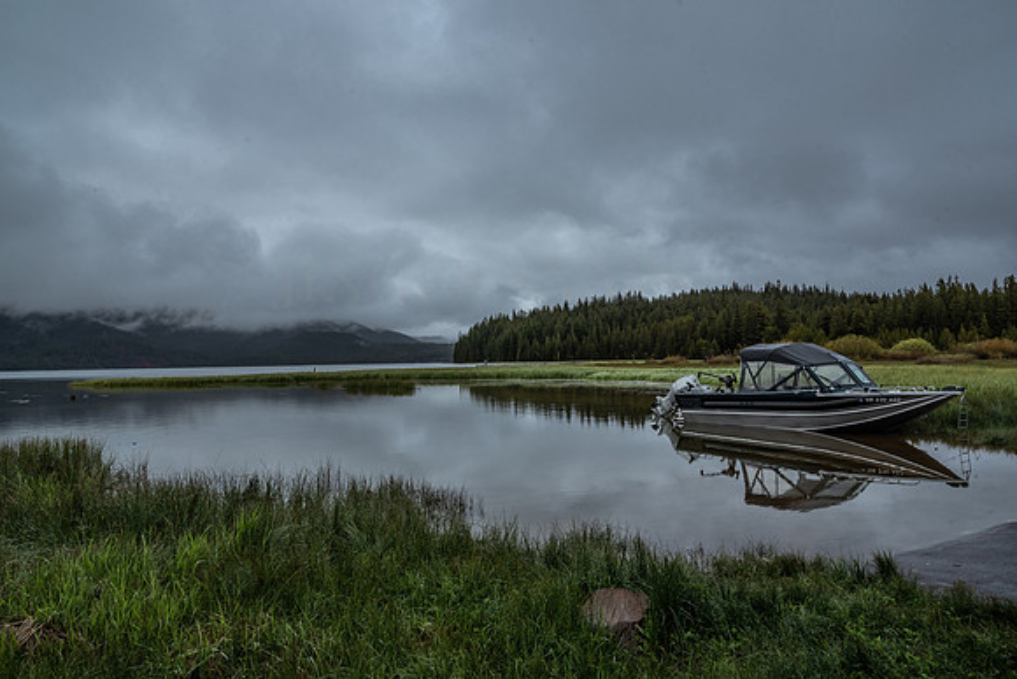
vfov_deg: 53.2
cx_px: 508
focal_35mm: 24
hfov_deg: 73.7
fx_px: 678
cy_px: 340
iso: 100
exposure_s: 1/100
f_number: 16
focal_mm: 24
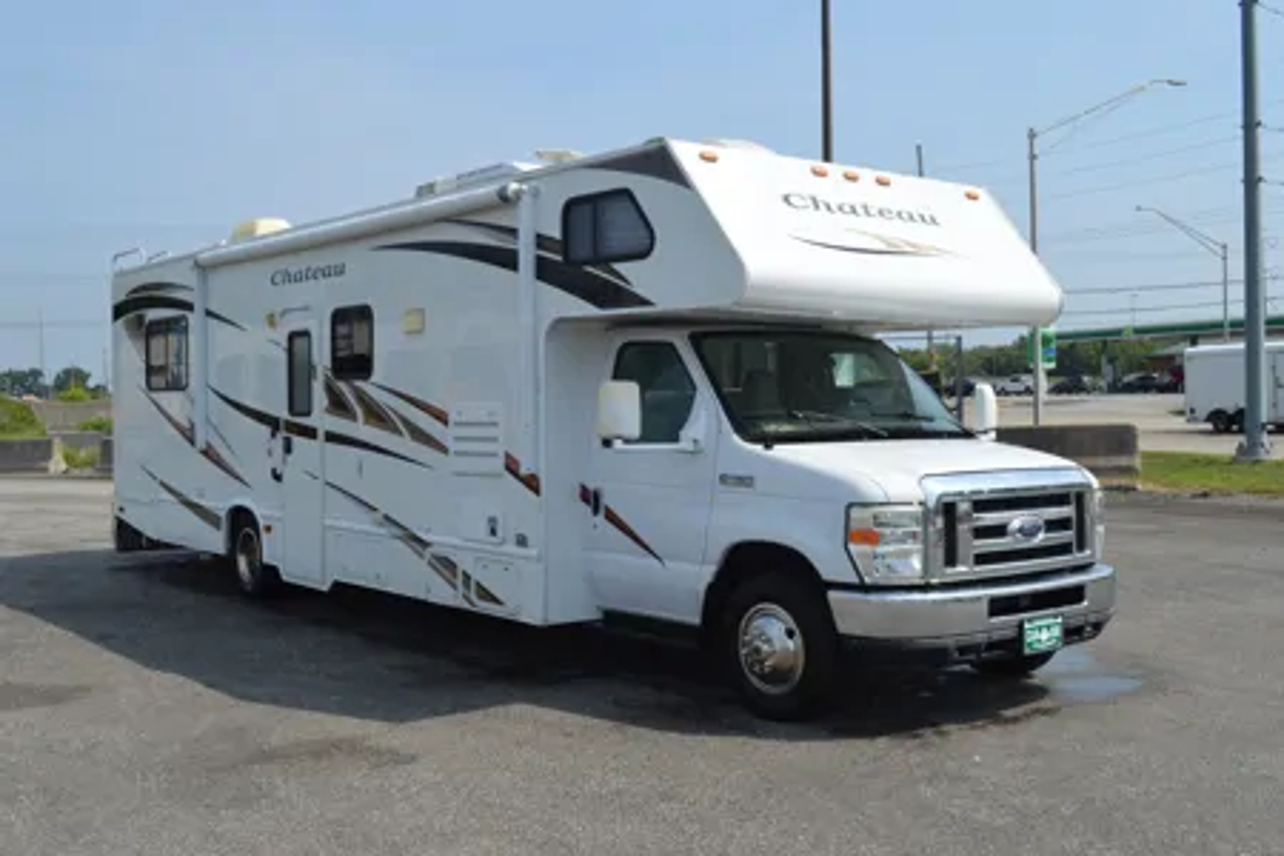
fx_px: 1284
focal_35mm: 36
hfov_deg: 53.1
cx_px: 642
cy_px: 428
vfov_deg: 36.9
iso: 100
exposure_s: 1/250
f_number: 8
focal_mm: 24
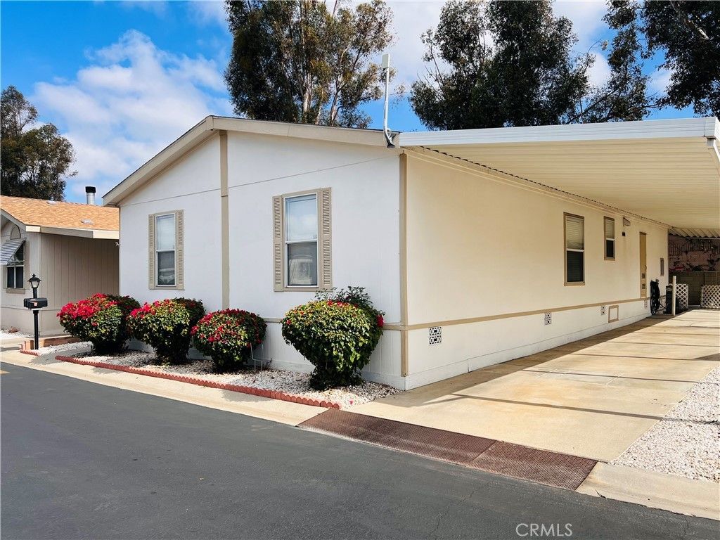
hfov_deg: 67.3
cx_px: 360
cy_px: 270
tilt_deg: +0.3
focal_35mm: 26
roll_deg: +0.5
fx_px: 541
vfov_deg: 53.1
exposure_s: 1/4444
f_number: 1.5
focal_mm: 5.7
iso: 50
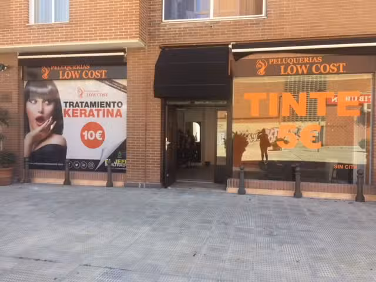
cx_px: 188
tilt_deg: -1.7
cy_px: 141
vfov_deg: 48.2
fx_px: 315
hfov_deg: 61.7
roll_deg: -1.2
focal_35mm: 29
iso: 32
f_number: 2.2
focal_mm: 4.15
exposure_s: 1/194
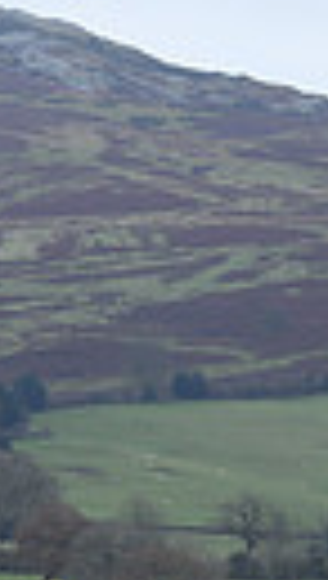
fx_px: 8111
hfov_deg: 2.3
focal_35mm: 527
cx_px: -553
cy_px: 652
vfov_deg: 4.1
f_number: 3.5
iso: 500
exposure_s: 1/1000
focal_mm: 112
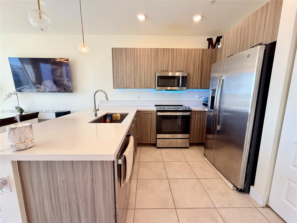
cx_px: 148
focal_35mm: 14
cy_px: 112
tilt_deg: -9.4
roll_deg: +0.3
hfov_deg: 102.1
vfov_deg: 85.7
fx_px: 120
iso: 80
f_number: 2.2
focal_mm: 2.22
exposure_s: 1/120
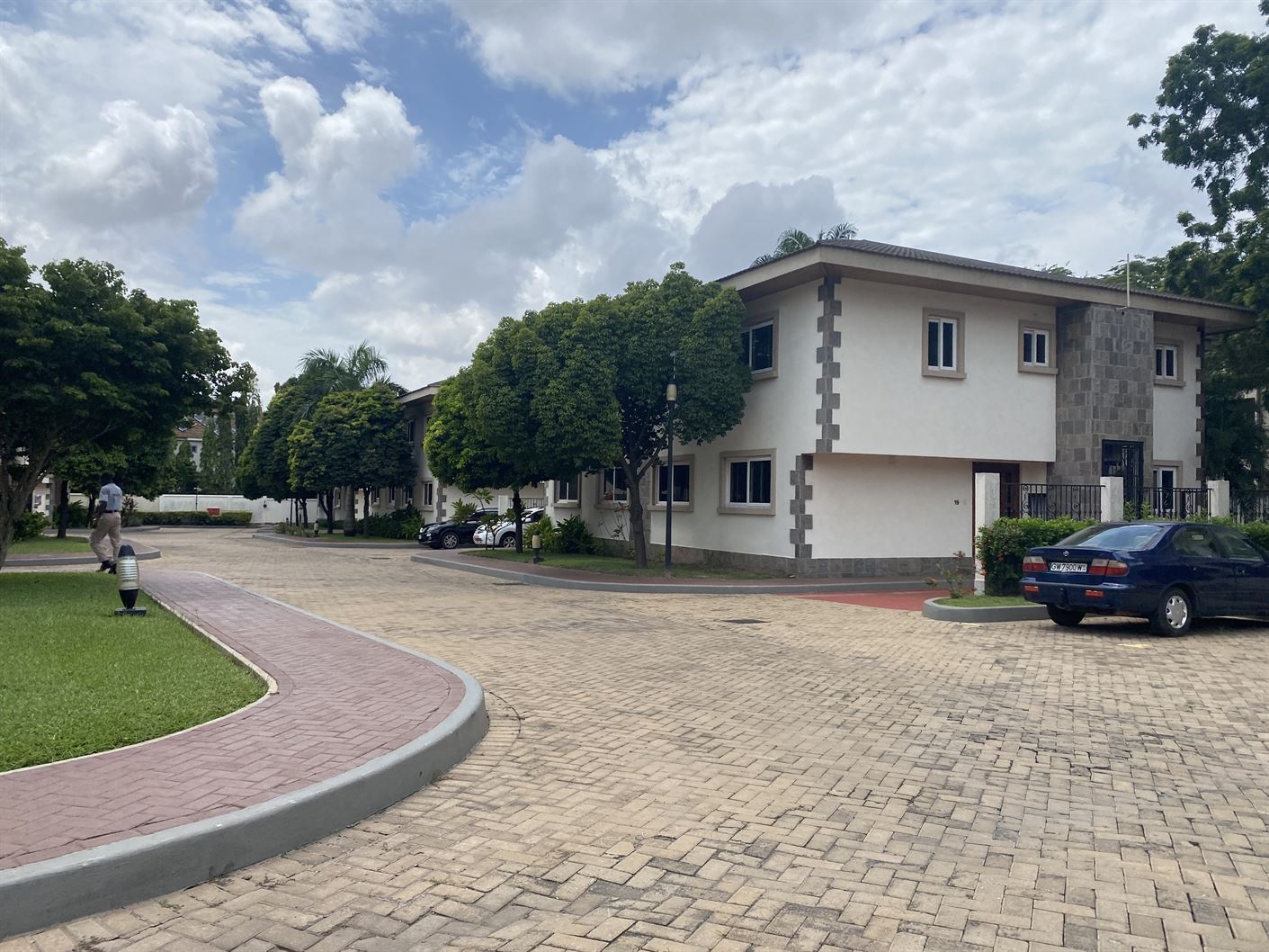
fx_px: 953
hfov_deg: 67.3
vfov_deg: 53.1
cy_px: 476
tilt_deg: +0.9
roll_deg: -0.3
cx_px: 634
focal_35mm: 26
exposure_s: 1/3610
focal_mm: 4.25
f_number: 1.8
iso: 32
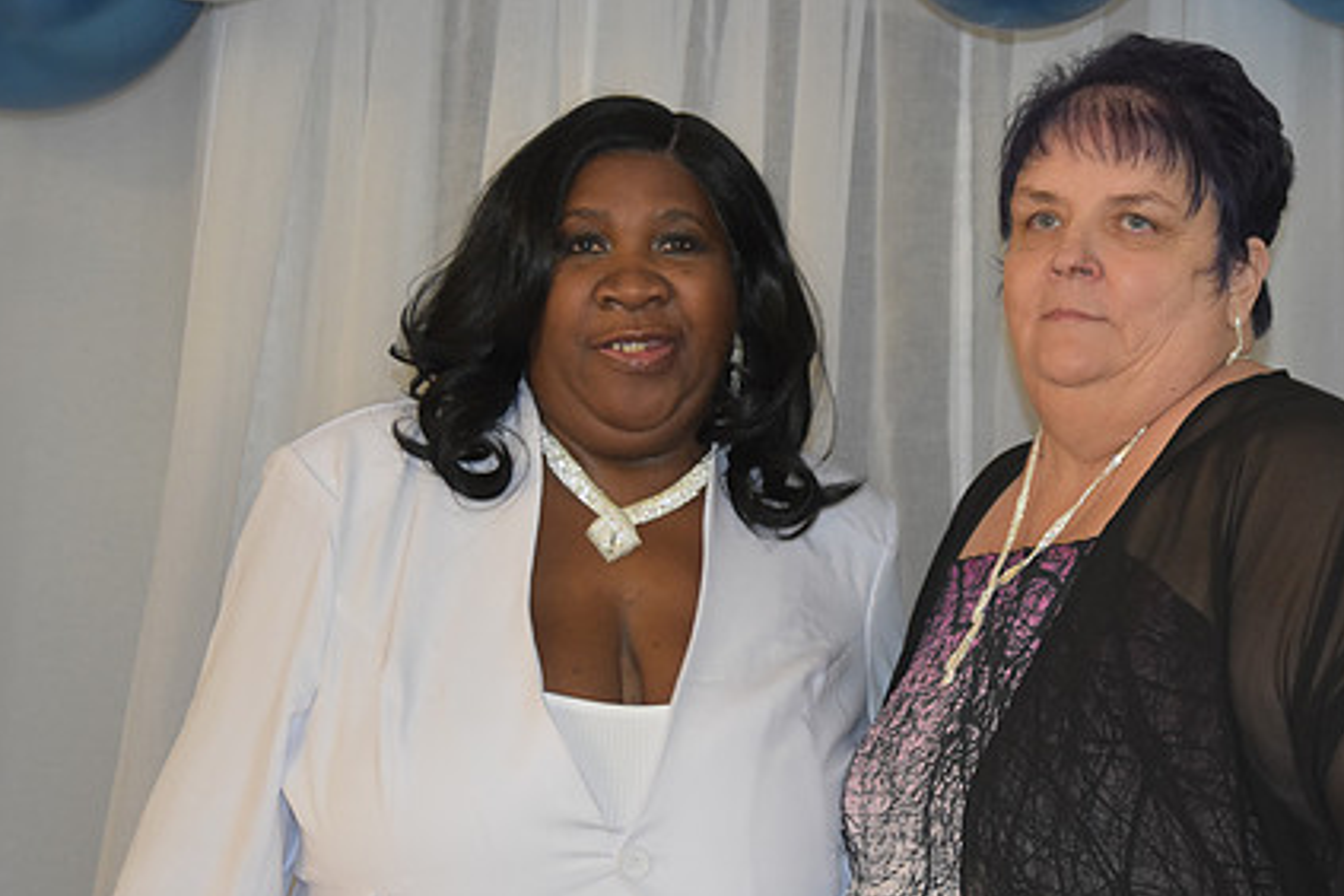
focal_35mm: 74
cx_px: 858
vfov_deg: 18.4
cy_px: 459
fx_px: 2762
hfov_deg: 27.2
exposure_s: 1/60
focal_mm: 36
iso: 2000
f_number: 2.8
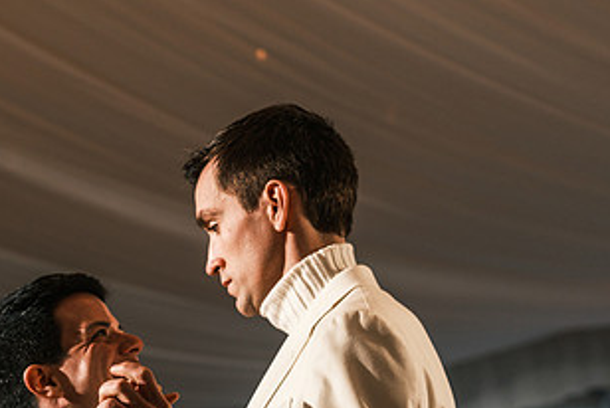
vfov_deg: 8.7
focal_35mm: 158
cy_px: 365
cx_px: 156
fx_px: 2680
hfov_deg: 12.9
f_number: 3.2
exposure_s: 1/250
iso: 640
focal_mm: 56
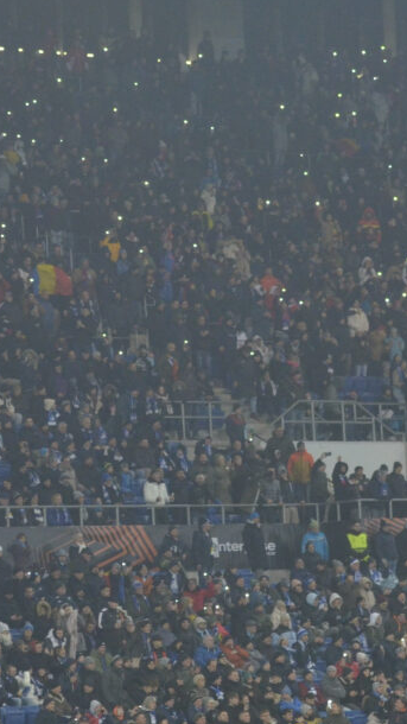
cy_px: 433
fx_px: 4836
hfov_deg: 4.8
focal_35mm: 252
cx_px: 502
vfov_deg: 8.6
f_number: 2.8
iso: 1250
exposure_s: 1/1000
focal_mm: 70
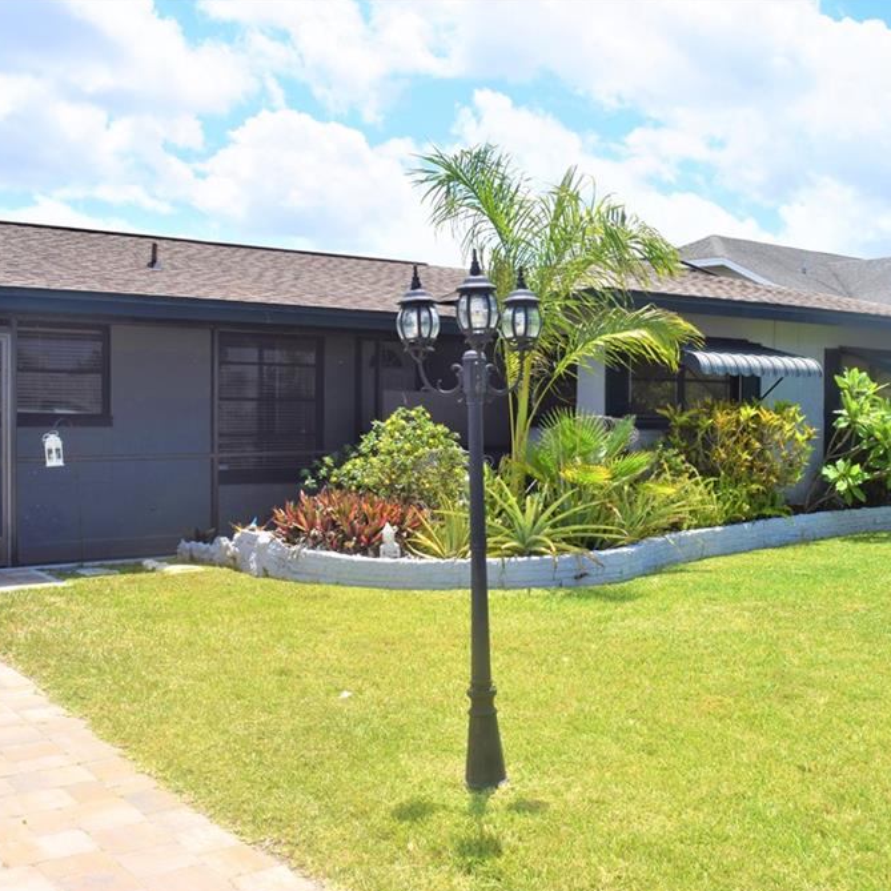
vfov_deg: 42.8
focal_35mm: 39
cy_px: 447
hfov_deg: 42.8
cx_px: 497
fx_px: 1136
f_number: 11
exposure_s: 1/200
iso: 100
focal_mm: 20
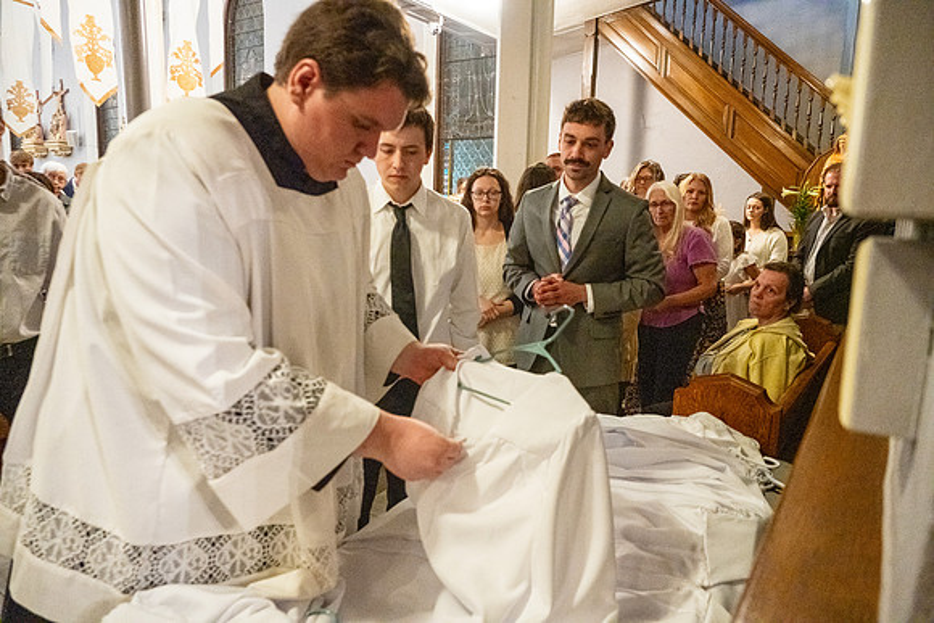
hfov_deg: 73.7
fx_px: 623
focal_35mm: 24
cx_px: 467
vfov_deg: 53.2
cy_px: 312
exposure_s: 1/60
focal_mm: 24
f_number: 4.5
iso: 5000
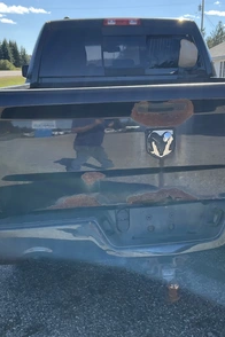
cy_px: 167
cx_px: 135
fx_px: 384
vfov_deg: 47.4
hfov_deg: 32.5
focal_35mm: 41
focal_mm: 3
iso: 25
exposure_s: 1/580
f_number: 1.8
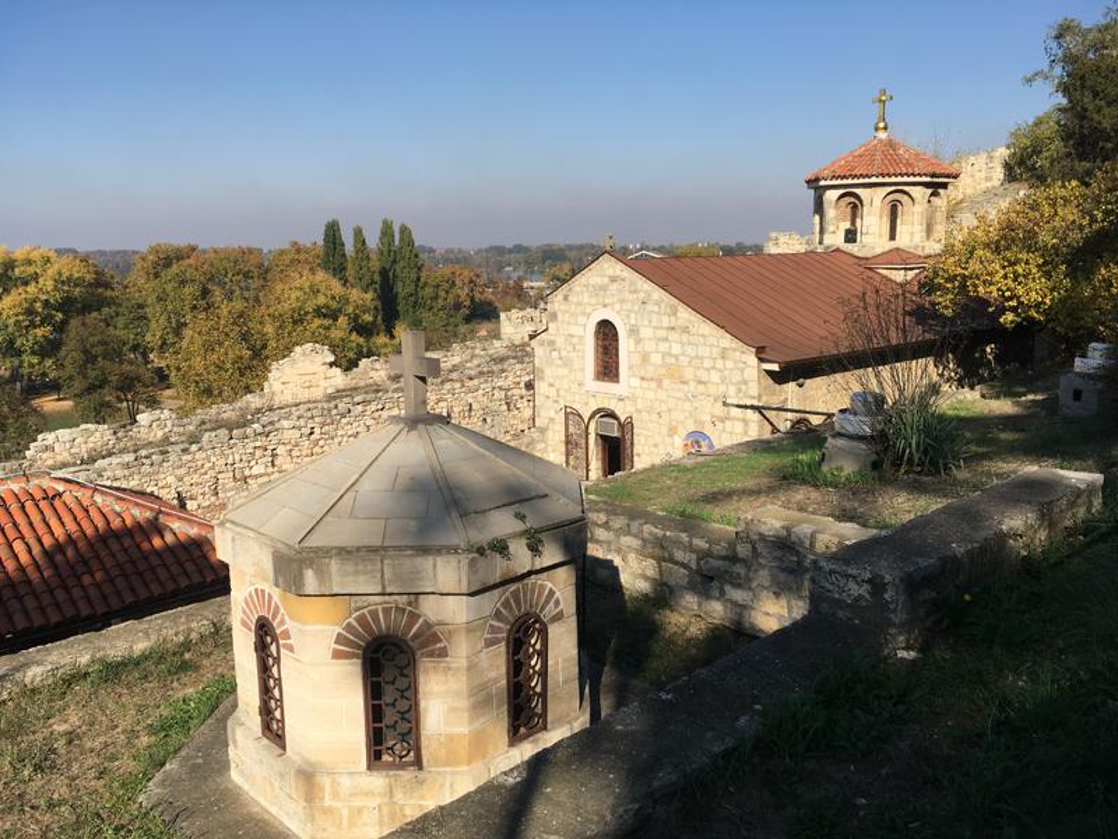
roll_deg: -0.2
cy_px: 420
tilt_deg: -11.9
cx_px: 559
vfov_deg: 48.2
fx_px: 937
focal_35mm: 29
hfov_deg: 61.7
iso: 25
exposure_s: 1/1637
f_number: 2.2
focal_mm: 4.15
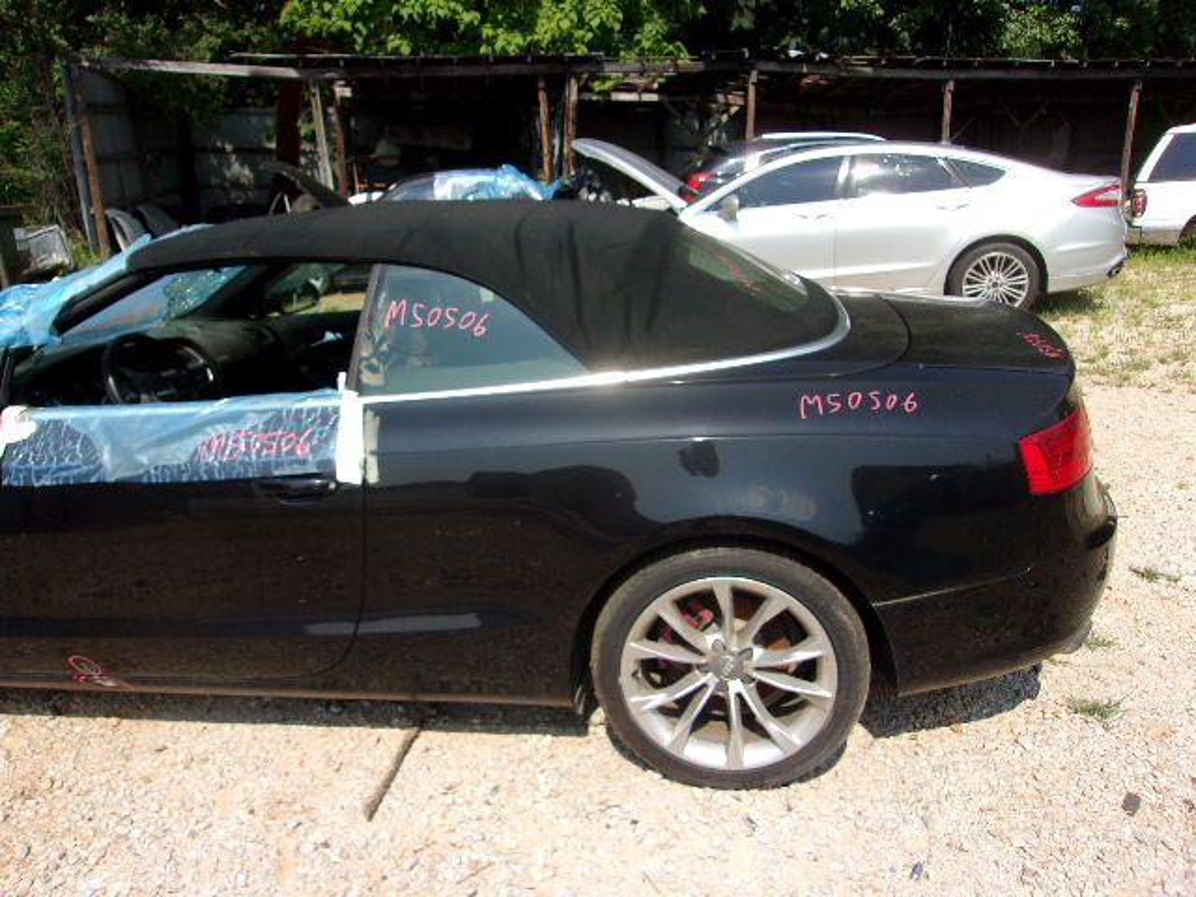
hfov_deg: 65.3
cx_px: 598
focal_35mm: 27
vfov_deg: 51.4
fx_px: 933
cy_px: 448
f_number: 10.4
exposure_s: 1/80
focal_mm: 4.9
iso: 80
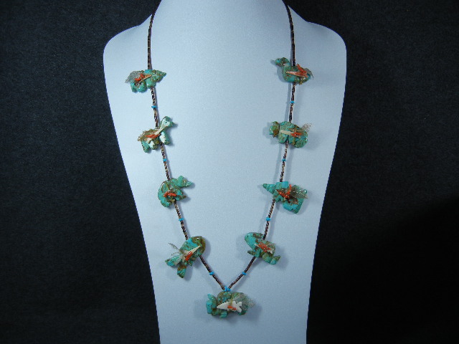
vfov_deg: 46.8
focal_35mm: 30
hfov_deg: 60.0
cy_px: 172
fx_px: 398
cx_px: 230
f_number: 3.5
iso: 160
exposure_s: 1/64.1
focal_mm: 5.4
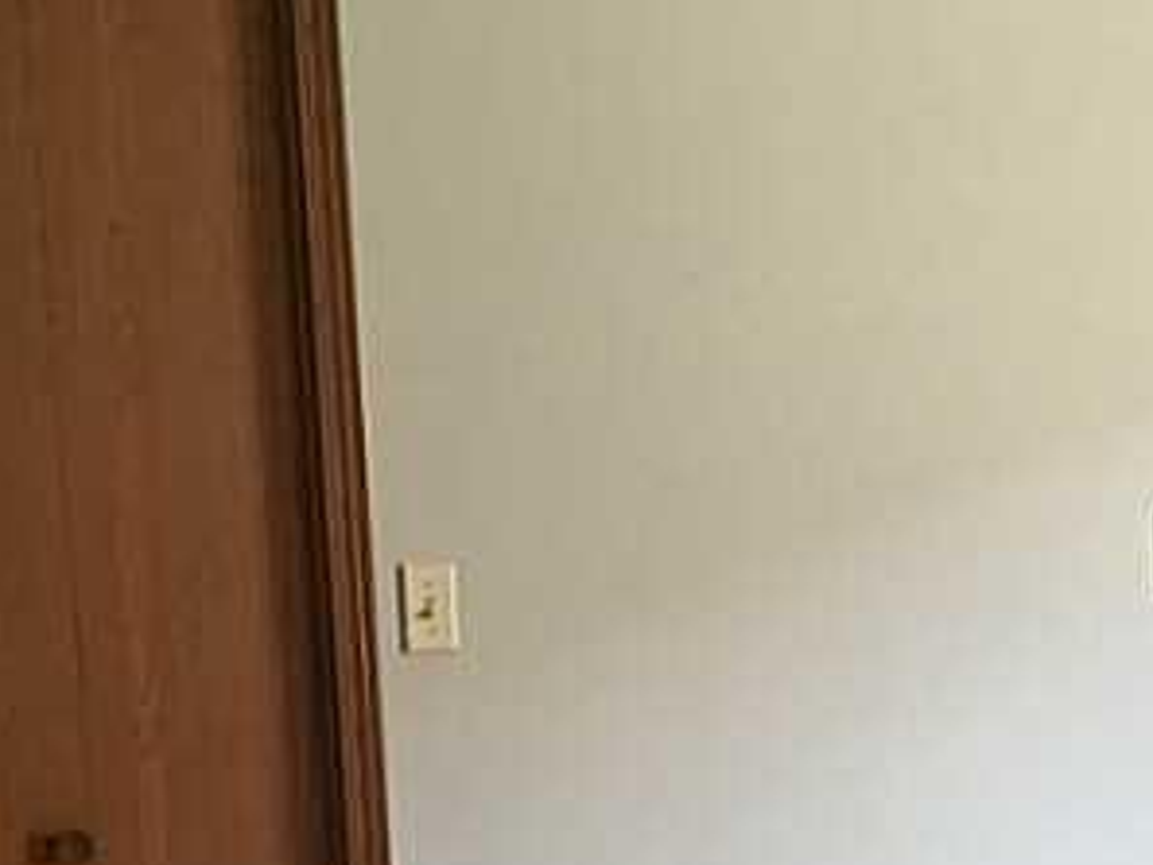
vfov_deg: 18.6
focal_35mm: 78
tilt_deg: -9.9
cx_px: 668
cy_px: 784
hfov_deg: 25.0
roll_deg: +1.6
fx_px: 2599
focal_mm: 4.15
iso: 100
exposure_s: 1/30
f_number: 2.2
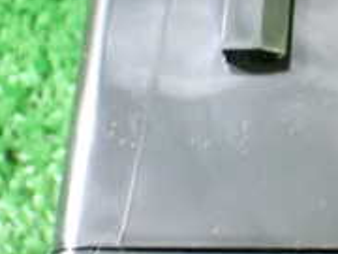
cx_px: 439
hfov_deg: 13.0
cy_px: 107
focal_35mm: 147
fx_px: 1435
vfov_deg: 10.1
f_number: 2.9
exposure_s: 1/25
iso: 1600
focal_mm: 7.84
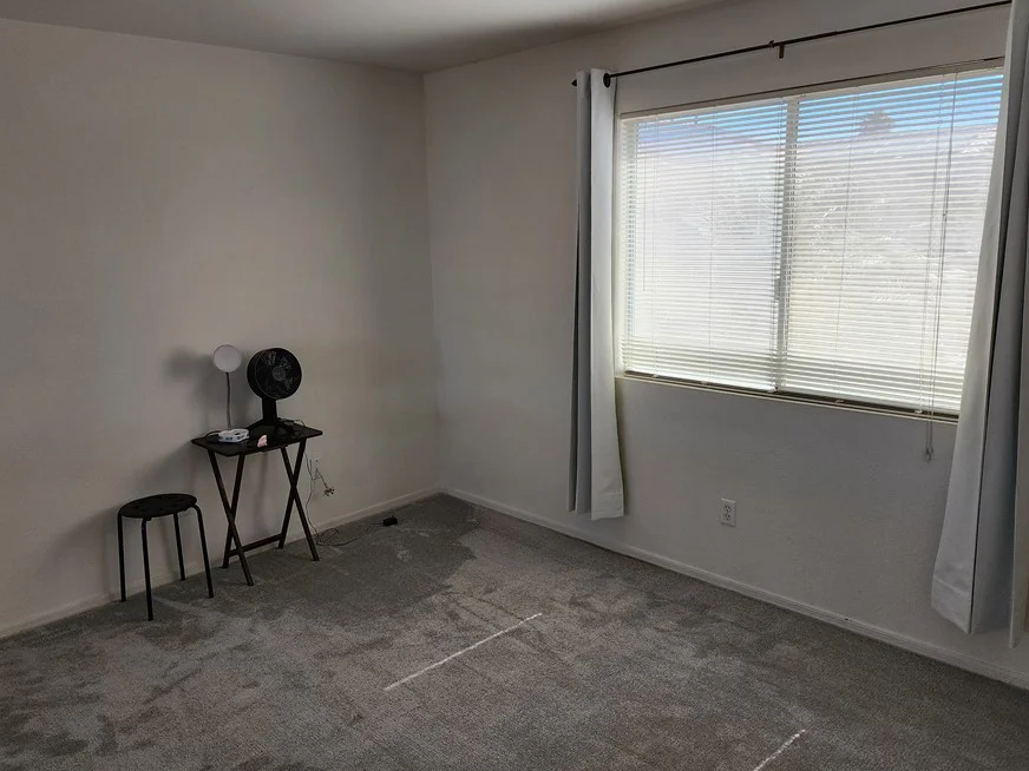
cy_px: 367
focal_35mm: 27
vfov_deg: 51.3
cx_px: 463
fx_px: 803
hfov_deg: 65.2
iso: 160
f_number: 1.8
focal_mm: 6.4
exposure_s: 1/180
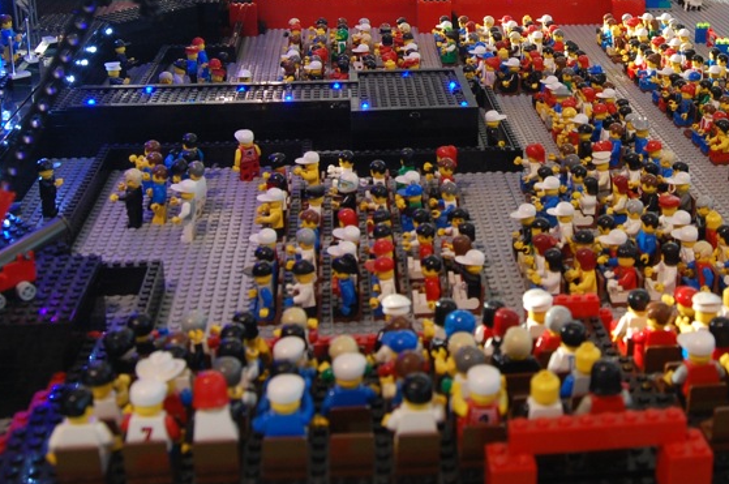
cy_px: 42
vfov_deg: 23.8
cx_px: 484
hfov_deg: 35.9
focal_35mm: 55
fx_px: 1112
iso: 400
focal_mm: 20
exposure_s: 1/6
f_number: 7.1
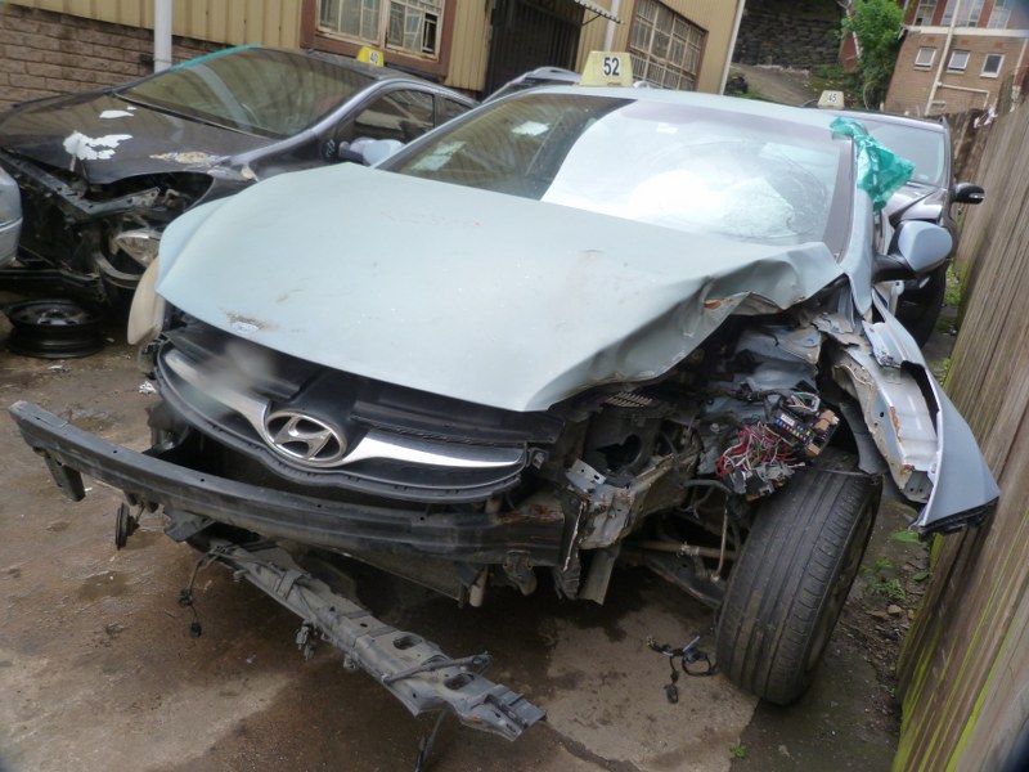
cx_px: 514
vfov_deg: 54.9
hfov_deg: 69.4
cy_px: 386
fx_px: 743
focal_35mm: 25
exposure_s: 1/100
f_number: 3.2
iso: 125
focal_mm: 4.5
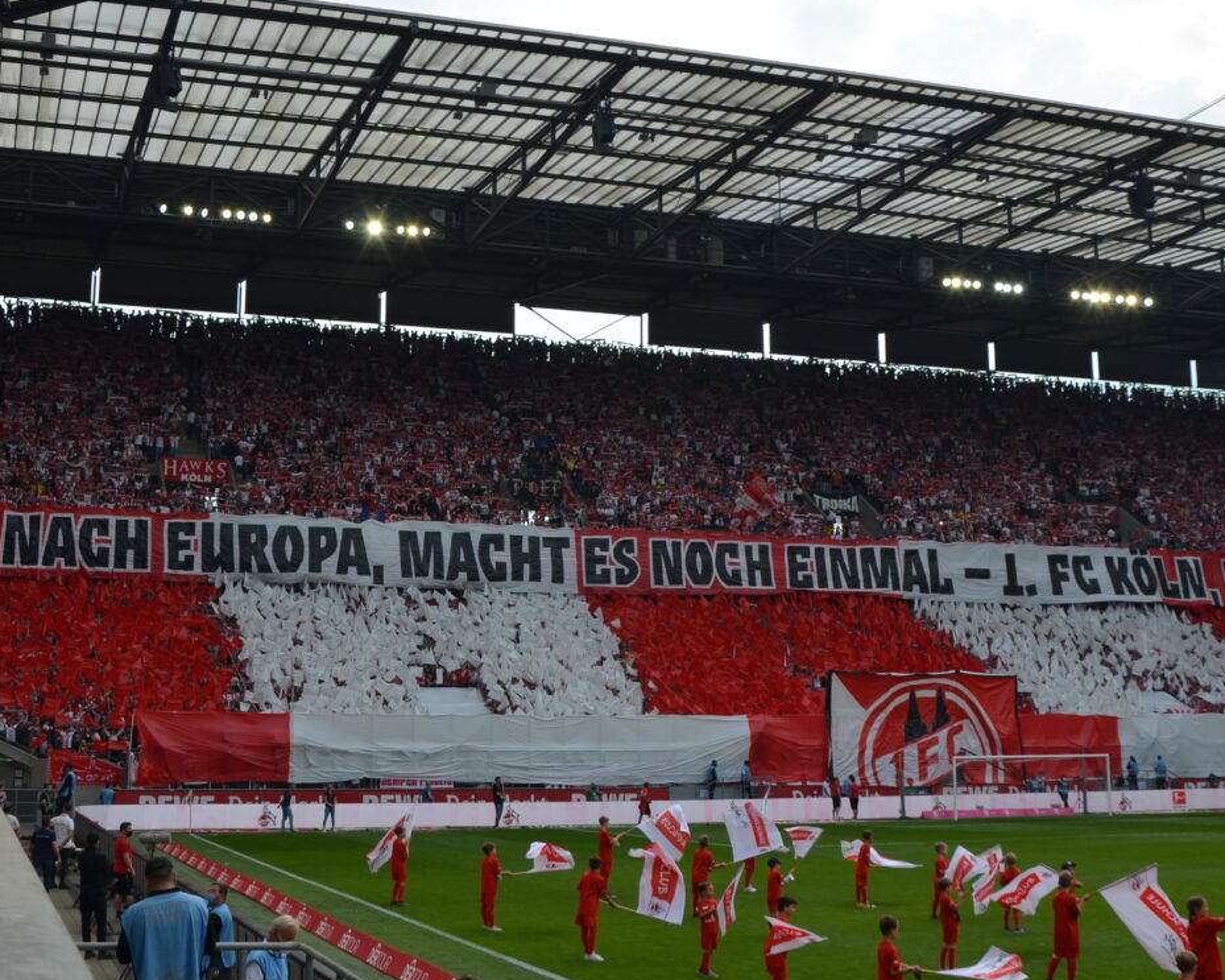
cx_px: 568
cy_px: 377
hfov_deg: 36.8
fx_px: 1842
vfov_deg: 29.7
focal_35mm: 51
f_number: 8
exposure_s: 1/250
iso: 100
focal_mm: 21
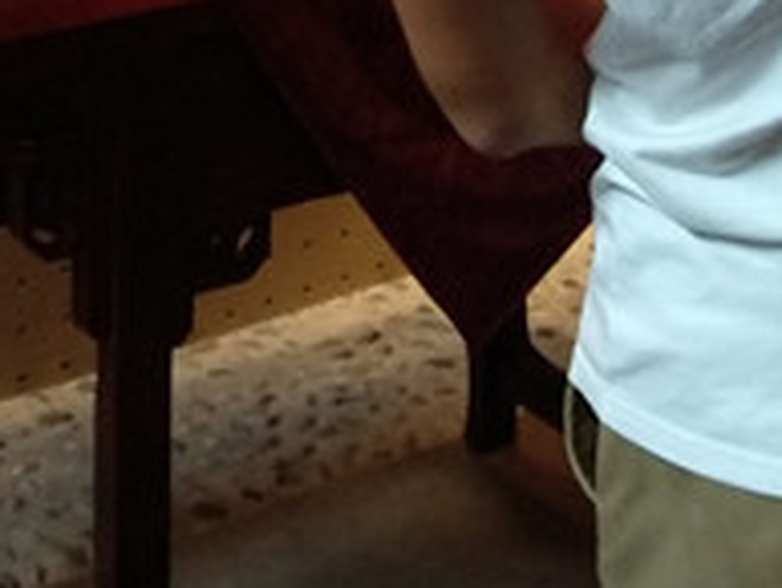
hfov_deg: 21.3
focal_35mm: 91
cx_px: 174
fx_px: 2057
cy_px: -584
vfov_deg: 13.8
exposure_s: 1/33
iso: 640
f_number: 2.2
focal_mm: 3.81
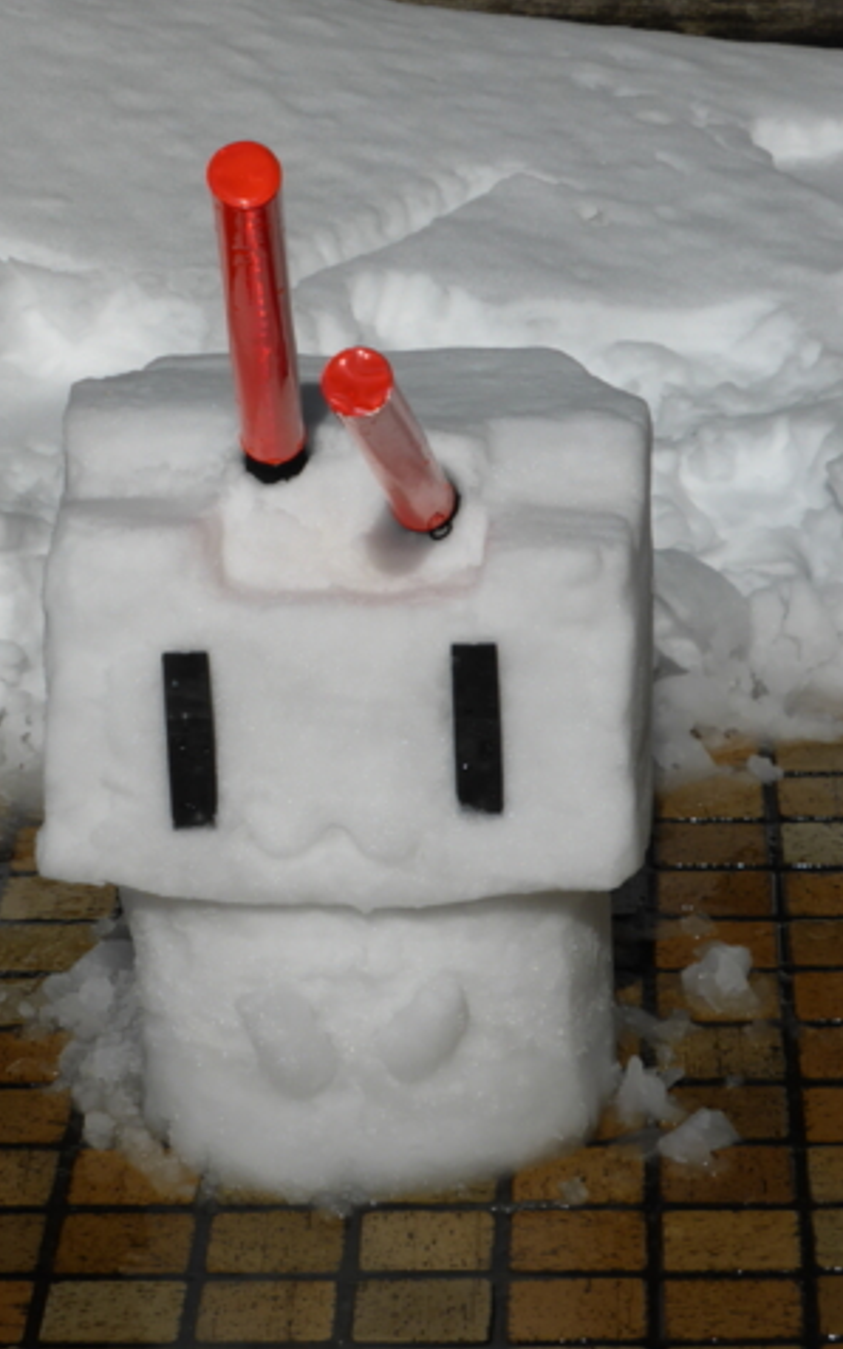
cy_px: 676
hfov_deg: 9.0
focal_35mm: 146
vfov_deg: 14.3
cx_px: 342
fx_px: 5368
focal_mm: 24.4
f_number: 6.3
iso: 100
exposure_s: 1/2000
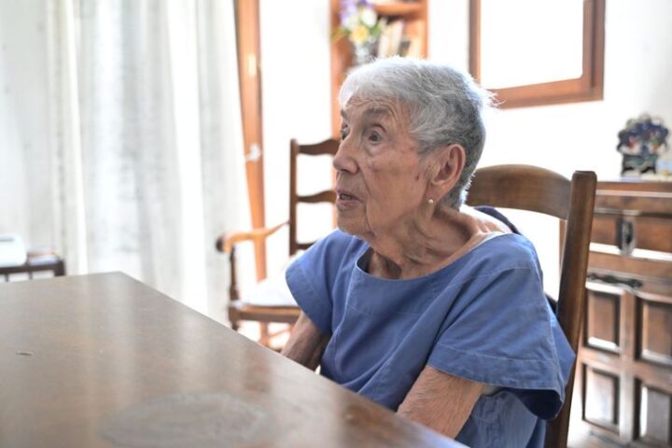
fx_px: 672
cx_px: 336
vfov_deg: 36.9
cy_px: 224
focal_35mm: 36
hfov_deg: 53.1
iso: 4000
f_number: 2.8
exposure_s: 1/80
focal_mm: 36
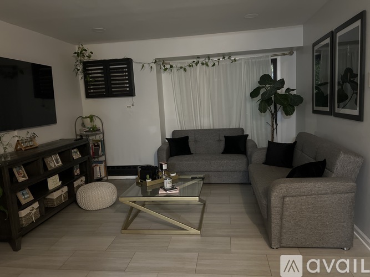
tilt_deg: -9.0
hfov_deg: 67.3
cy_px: 138
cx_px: 185
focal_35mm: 26
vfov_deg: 53.0
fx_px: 278
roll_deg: +3.6
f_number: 1.5
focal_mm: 5.7
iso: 640
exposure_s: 1/30
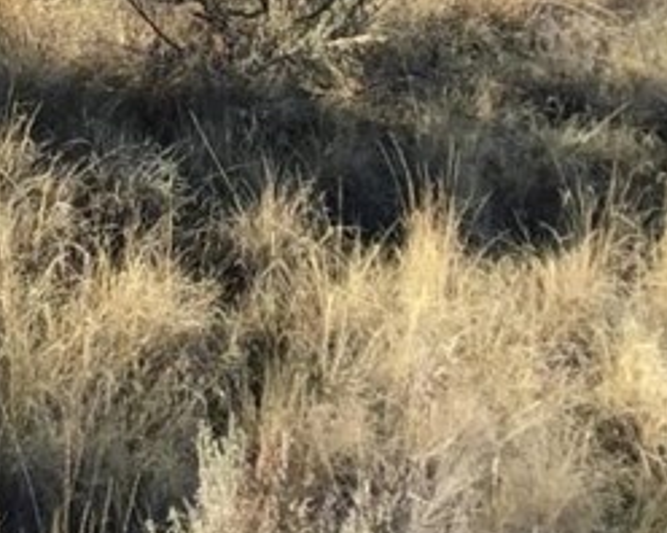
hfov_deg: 14.7
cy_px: -440
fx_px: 2466
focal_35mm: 125
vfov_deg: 11.4
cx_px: -227
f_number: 2.4
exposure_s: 1/1018
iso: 25
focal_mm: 3.3
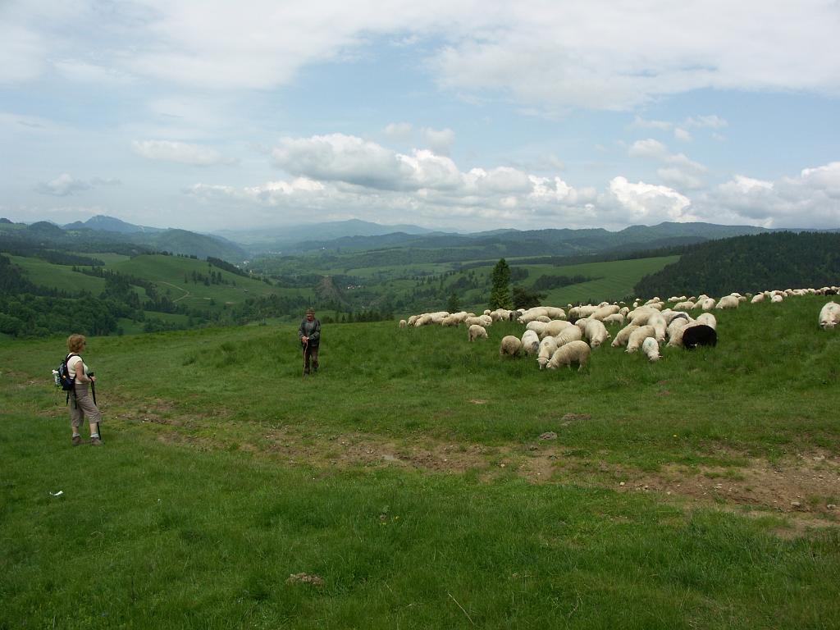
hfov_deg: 63.4
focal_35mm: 28
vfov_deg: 49.7
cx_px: 420
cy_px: 315
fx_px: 679
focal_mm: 7.2
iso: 64
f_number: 7.1
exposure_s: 1/400
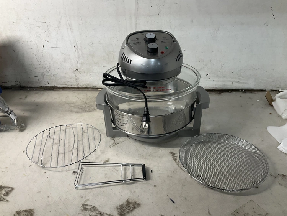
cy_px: 108
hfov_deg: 61.6
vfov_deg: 48.3
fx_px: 241
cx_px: 144
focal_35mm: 29
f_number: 1.8
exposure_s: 1/60
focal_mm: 3
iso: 50
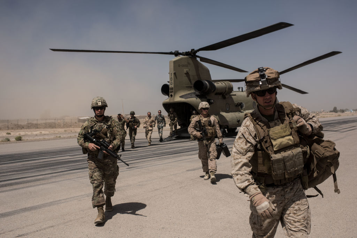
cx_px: 178
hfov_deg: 54.4
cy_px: 119
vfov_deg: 37.9
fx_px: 347
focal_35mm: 35
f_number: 6.3
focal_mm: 35
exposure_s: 1/2000
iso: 160
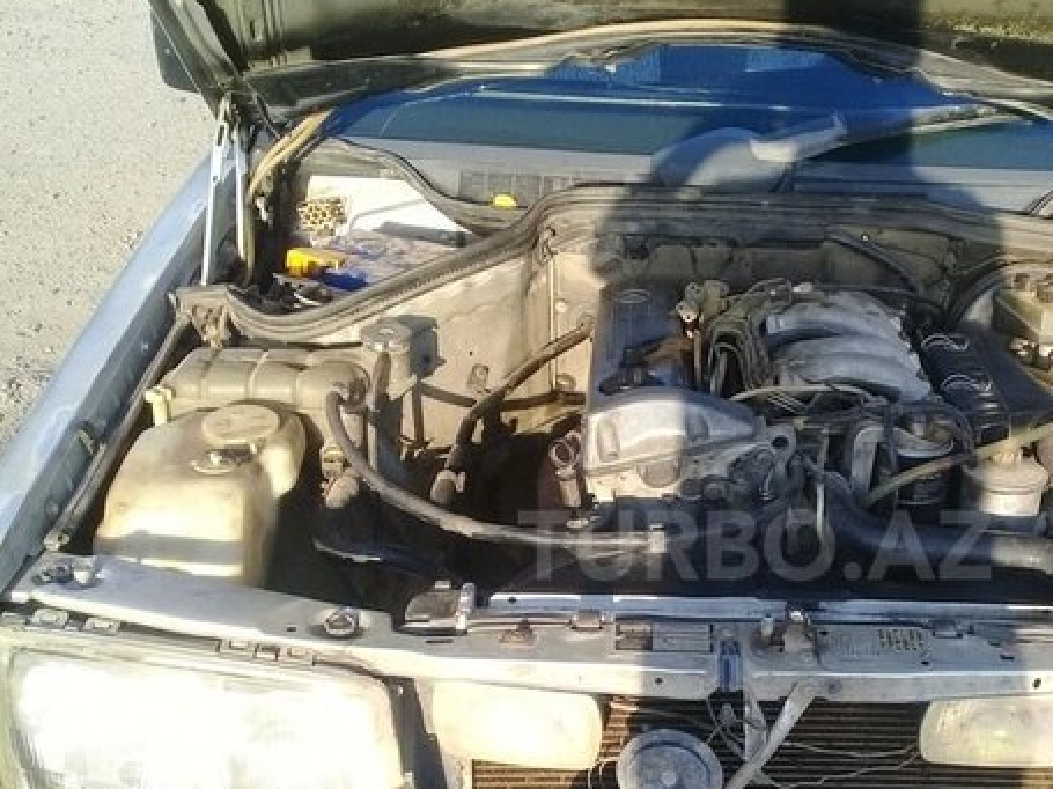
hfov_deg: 41.2
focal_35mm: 45
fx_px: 1369
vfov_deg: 31.8
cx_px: 754
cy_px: 545
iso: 50
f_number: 2.2
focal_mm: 3.3
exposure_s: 1/323
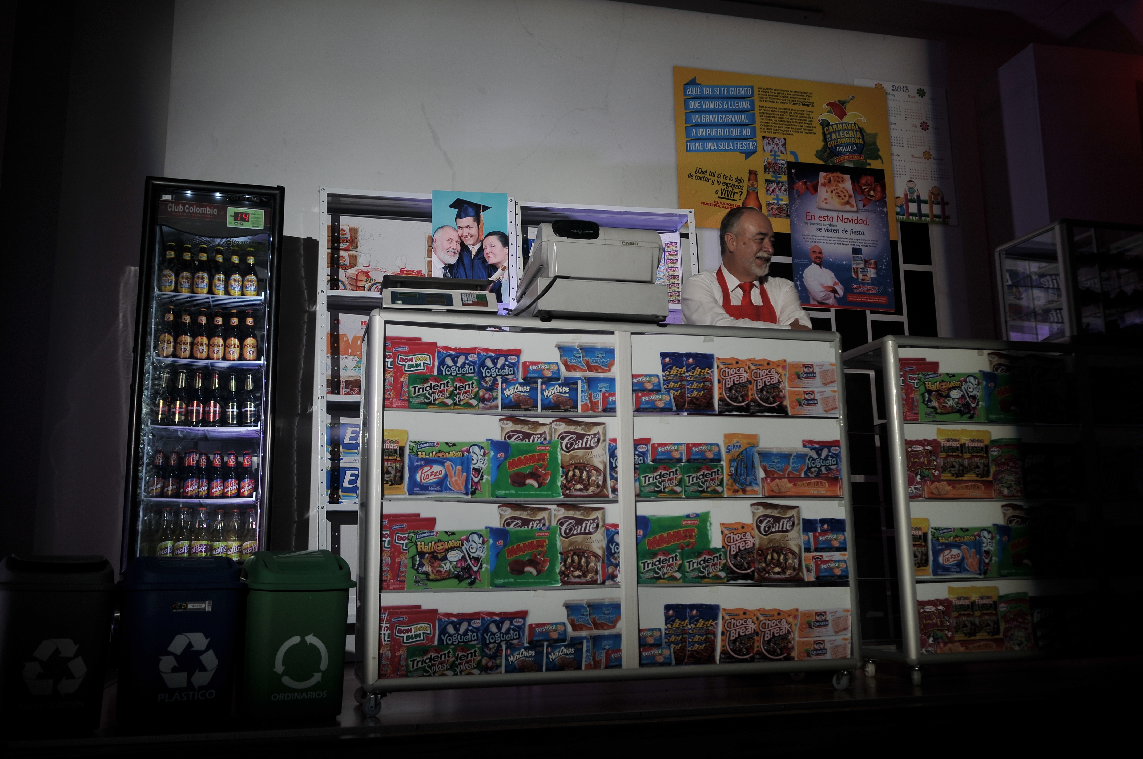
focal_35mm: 33
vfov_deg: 39.9
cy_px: 380
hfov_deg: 57.3
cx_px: 572
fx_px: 1046
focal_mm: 22
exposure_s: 1/60
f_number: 3.5
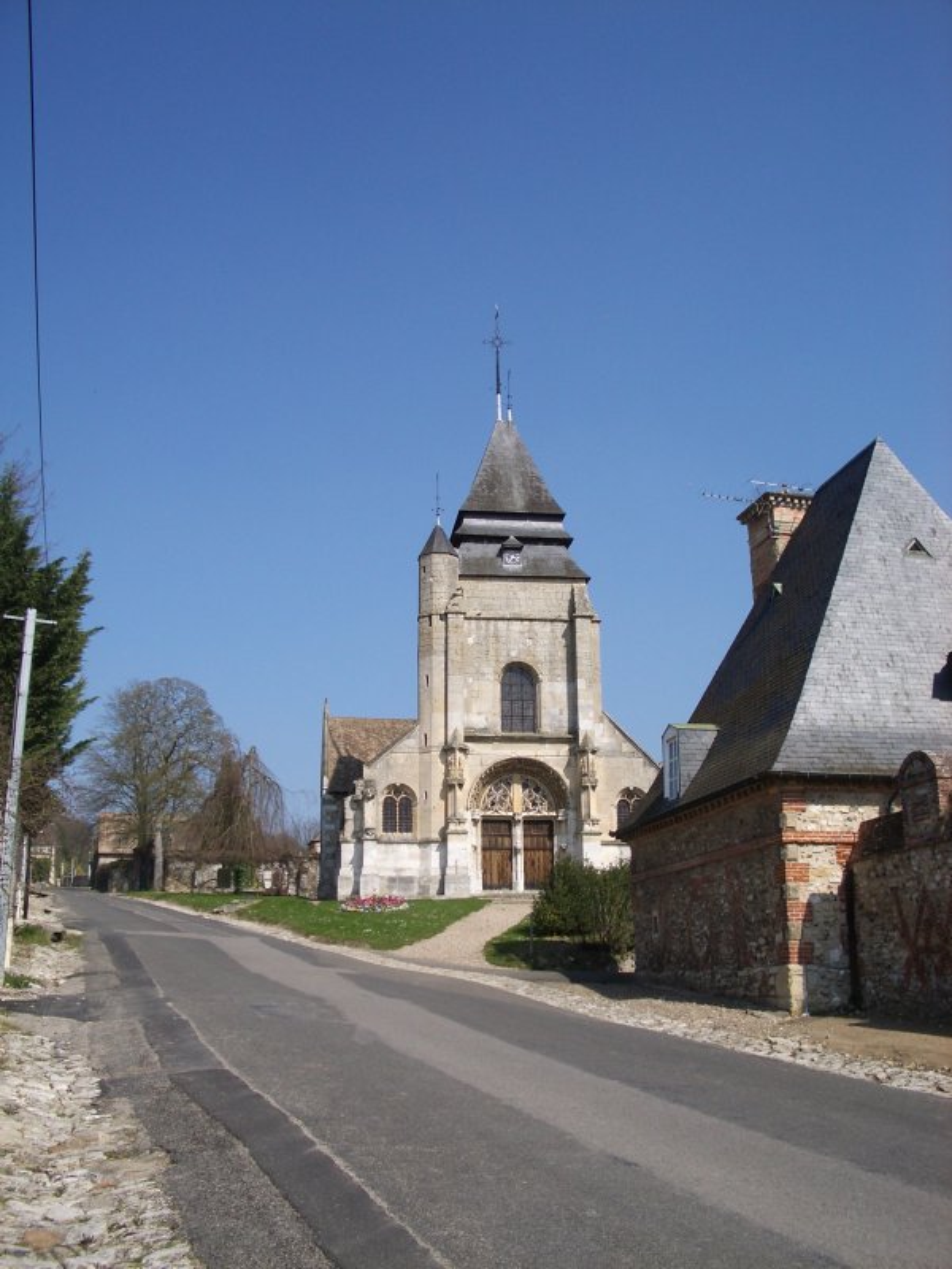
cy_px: 634
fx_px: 1283
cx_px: 476
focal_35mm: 35
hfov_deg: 40.7
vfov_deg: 52.6
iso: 80
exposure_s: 1/640
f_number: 4.3
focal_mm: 5.8
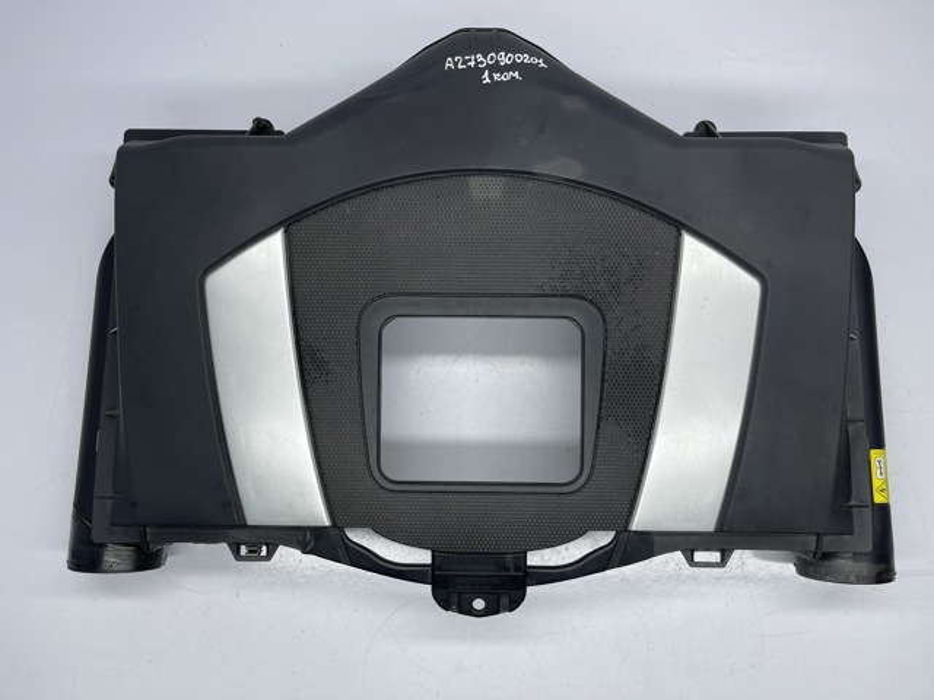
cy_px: 350
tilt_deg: -84.2
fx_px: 675
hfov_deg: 69.4
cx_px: 467
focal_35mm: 25
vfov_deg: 54.9
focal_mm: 5.1
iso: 32
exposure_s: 1/395
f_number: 1.6
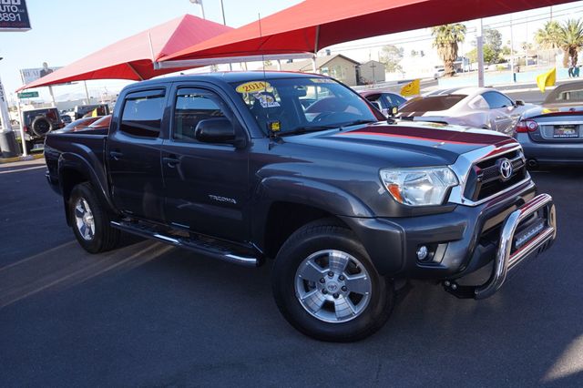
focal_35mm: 32
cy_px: 194
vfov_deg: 41.7
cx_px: 292
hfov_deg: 59.5
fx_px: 510
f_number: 6.3
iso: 100
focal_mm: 21
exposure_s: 1/80
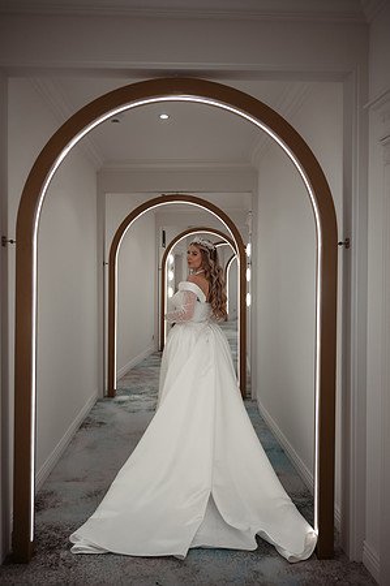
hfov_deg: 46.3
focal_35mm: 28
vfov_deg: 65.5
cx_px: 195
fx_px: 456
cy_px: 293
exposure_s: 1/160
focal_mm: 28
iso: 500
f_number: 2.8
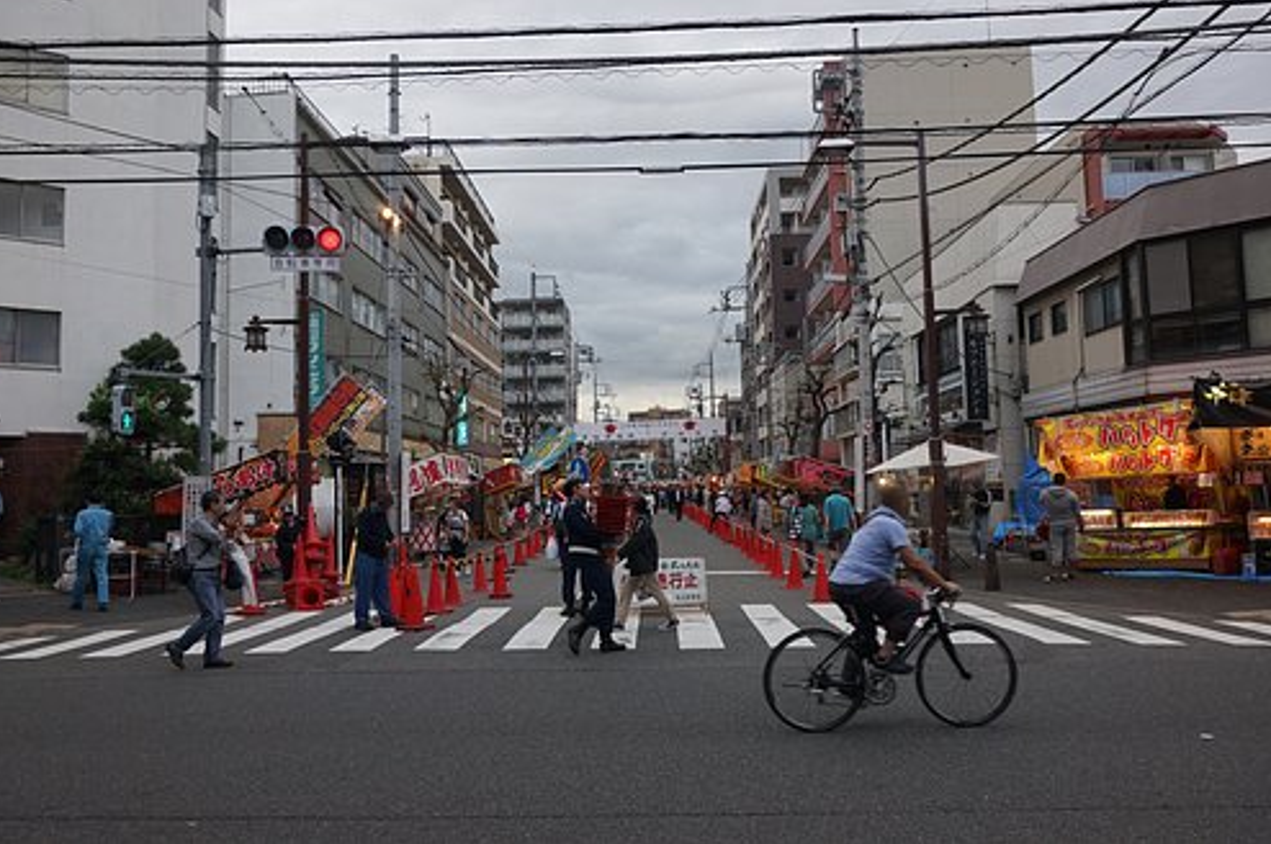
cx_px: 617
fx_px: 1023
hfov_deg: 63.7
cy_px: 409
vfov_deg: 44.8
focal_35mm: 29
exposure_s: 1/125
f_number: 7.1
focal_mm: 19
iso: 500
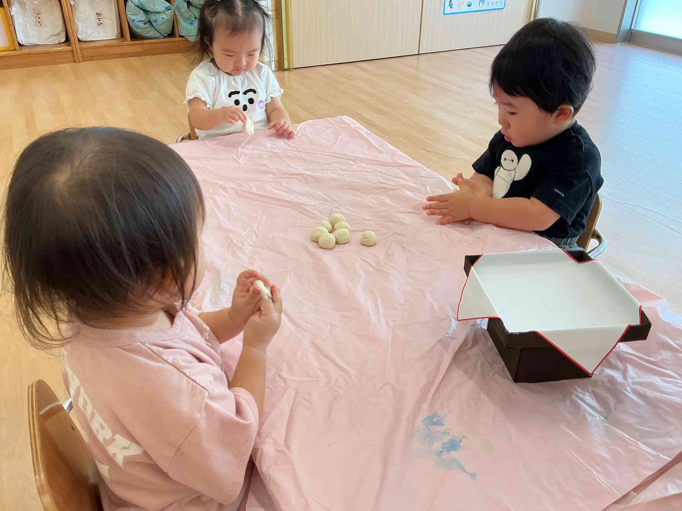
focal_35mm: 29
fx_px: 571
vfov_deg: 48.2
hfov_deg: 61.7
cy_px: 256
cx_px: 341
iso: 25
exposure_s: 1/120
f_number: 1.8
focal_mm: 3
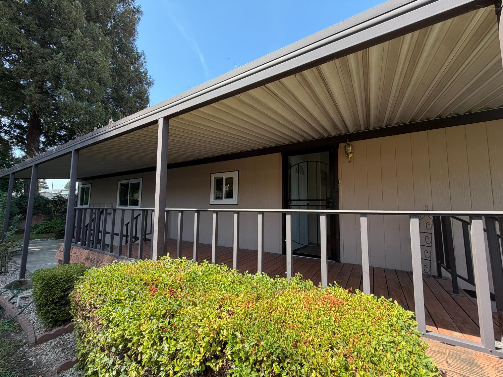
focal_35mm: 14
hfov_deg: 102.1
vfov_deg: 85.7
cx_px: 252
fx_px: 203
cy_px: 188
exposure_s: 1/405
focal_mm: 2.22
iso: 50
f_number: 2.2
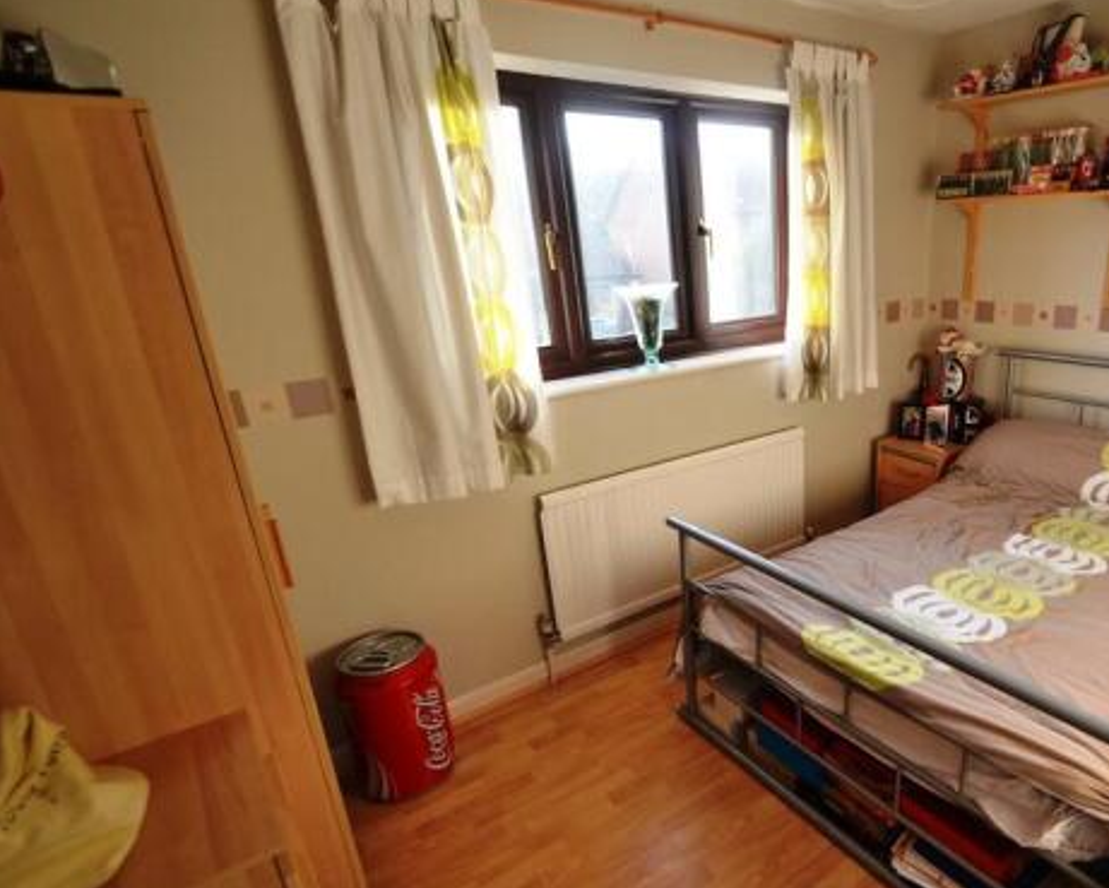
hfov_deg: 76.5
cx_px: 781
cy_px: 470
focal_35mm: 20
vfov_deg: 68.1
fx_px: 657
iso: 400
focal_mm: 10
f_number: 5
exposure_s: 1/100
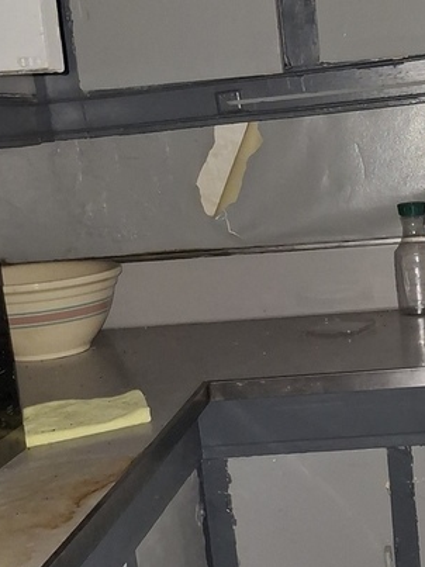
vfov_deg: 28.8
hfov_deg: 21.2
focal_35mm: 67
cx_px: 428
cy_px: 377
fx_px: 1097
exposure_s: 1/30
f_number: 1.8
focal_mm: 4.69
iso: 250
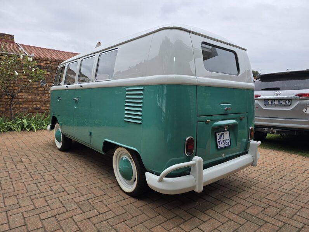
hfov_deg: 73.9
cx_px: 154
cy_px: 116
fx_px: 205
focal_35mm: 23
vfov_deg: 58.9
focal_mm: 6.3
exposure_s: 1/163
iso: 12
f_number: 1.7
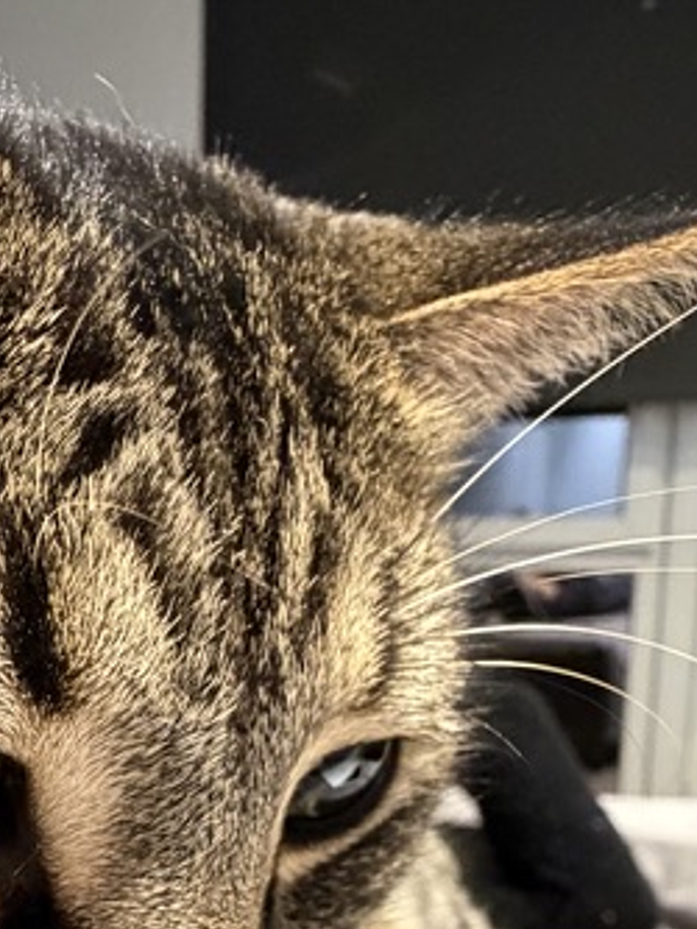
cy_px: 725
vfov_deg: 42.1
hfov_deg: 31.8
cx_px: 50
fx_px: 1154
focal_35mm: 43
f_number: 2.2
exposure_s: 1/60
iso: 800
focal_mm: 2.22
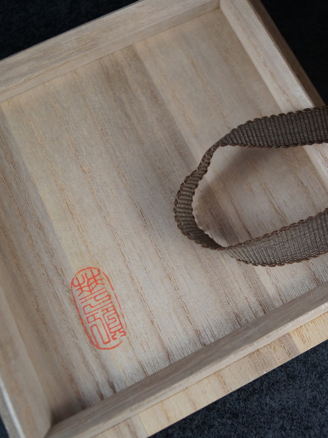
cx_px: 269
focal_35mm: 48
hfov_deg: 29.5
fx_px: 606
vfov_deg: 39.7
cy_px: 219
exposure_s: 1/160
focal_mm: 22
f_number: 4
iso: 640
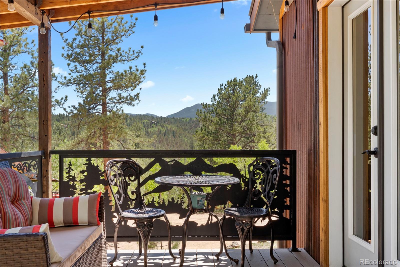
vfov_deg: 36.9
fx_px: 400
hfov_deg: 53.1
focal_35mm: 36
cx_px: 200
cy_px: 134
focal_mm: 24
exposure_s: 1/60
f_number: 9
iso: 400
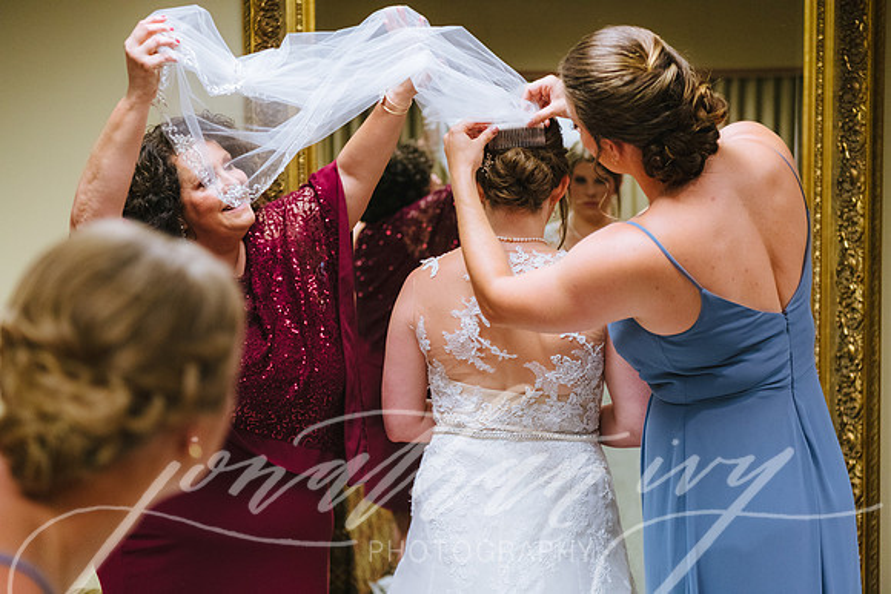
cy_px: 297
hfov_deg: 28.8
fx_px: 1733
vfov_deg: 19.5
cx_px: 446
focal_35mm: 70
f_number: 2.8
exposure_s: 1/200
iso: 1000
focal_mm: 70
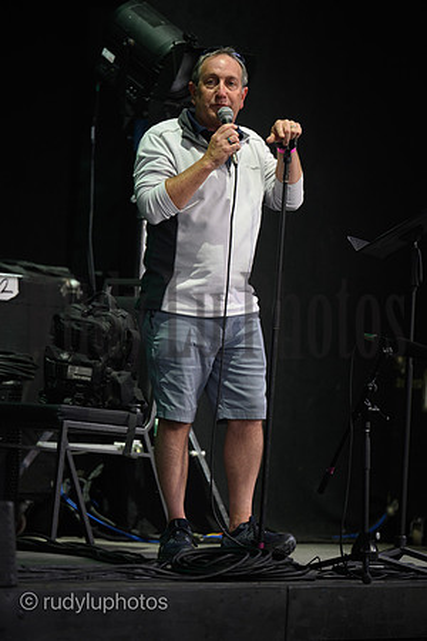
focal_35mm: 200
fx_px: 3558
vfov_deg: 10.3
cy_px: 320
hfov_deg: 6.9
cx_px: 214
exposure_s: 1/500
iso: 1600
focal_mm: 200
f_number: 2.8
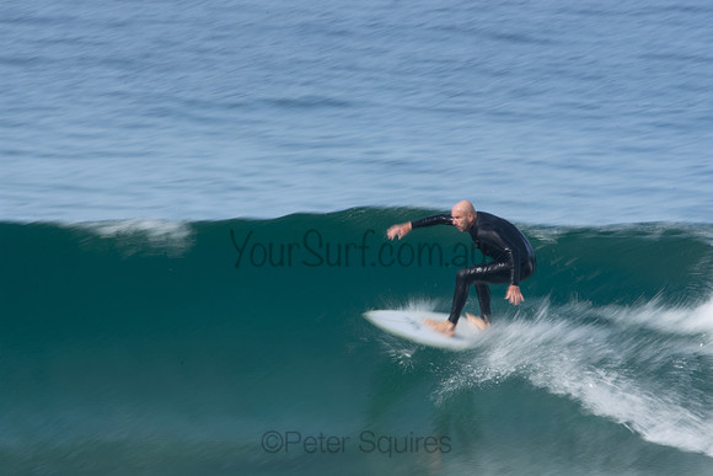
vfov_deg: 1.8
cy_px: 238
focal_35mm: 750
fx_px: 14857
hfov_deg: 2.7
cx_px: 356
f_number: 22
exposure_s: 1/30
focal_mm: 500
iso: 100
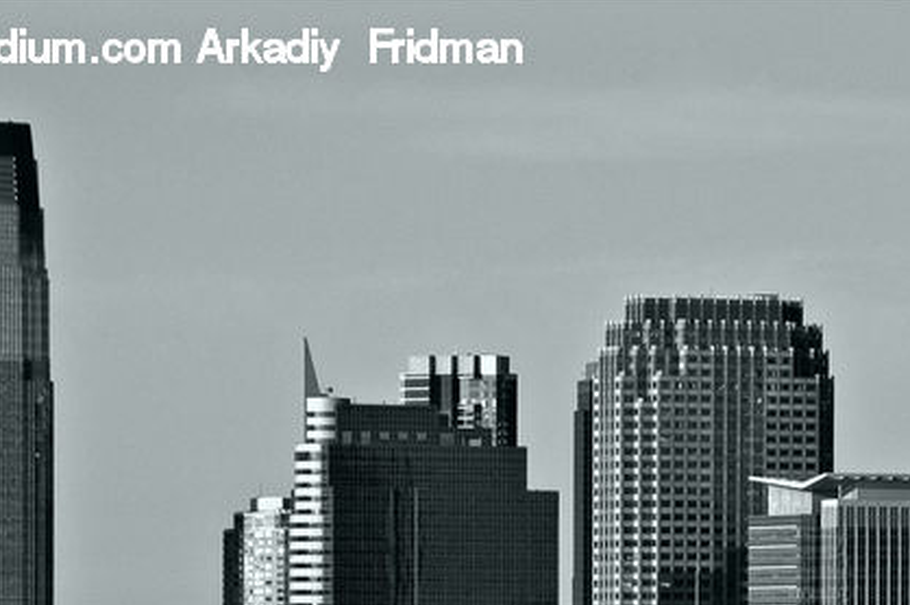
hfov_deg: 6.1
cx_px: 610
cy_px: 646
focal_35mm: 339
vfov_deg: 4.0
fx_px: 8564
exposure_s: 1/500
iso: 200
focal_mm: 105
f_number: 8
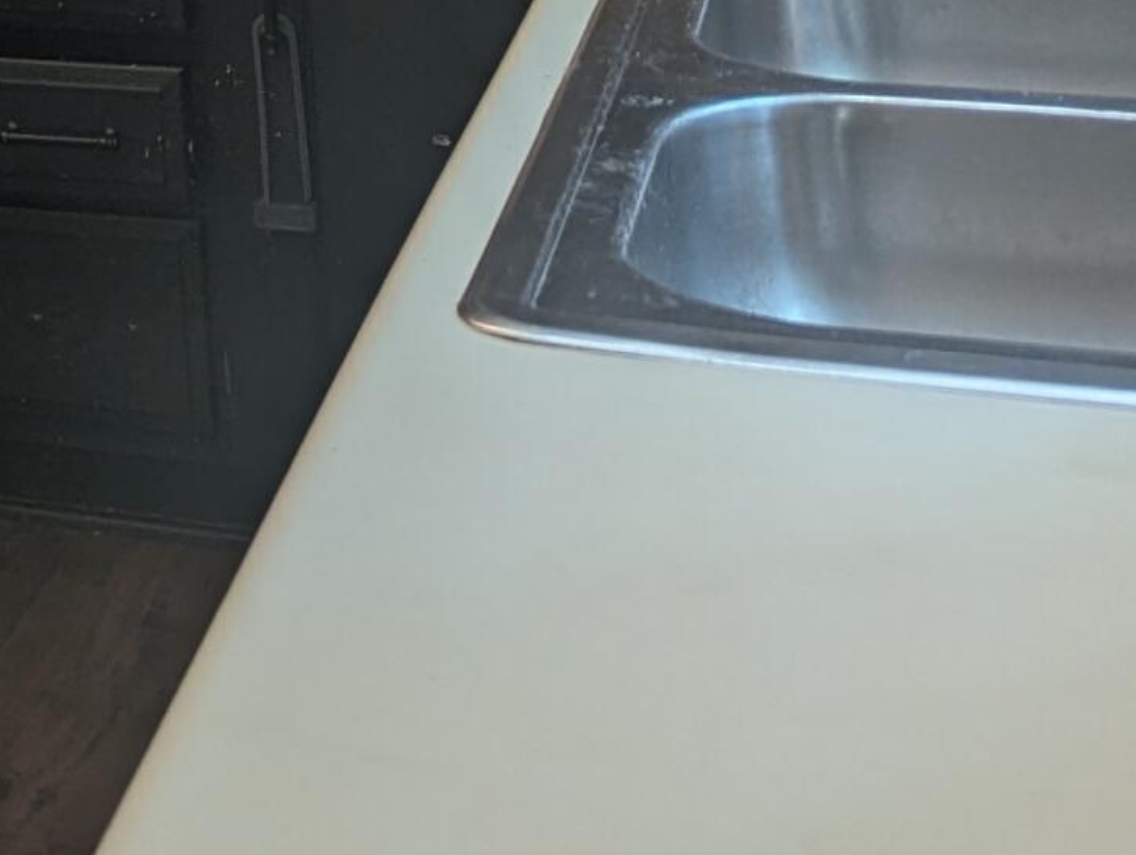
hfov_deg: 17.5
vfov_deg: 13.7
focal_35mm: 99
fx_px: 3253
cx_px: -655
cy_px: -572
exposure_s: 1/24
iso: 74
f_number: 1.85
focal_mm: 6.81
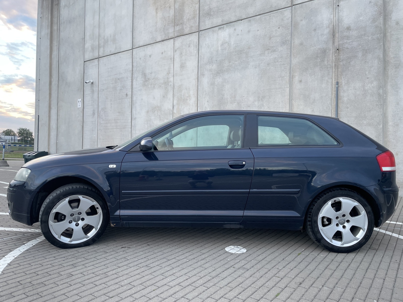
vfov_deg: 53.1
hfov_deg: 67.3
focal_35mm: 26
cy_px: 151
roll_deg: +0.6
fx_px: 303
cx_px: 202
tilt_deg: +1.2
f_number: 1.6
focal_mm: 4.2
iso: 100
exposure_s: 1/121
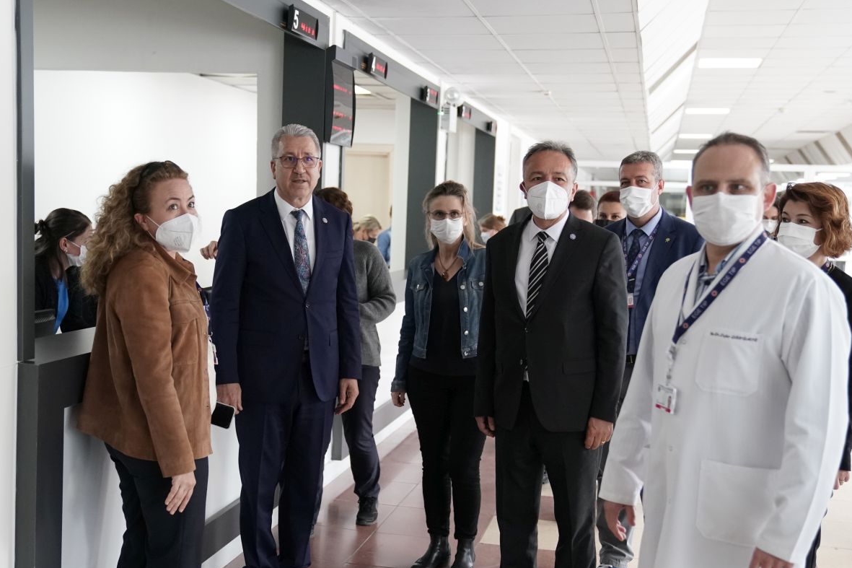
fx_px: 1112
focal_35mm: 47
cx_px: 404
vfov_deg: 28.6
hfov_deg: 41.9
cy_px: 337
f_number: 2.8
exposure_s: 1/500
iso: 4000
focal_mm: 37
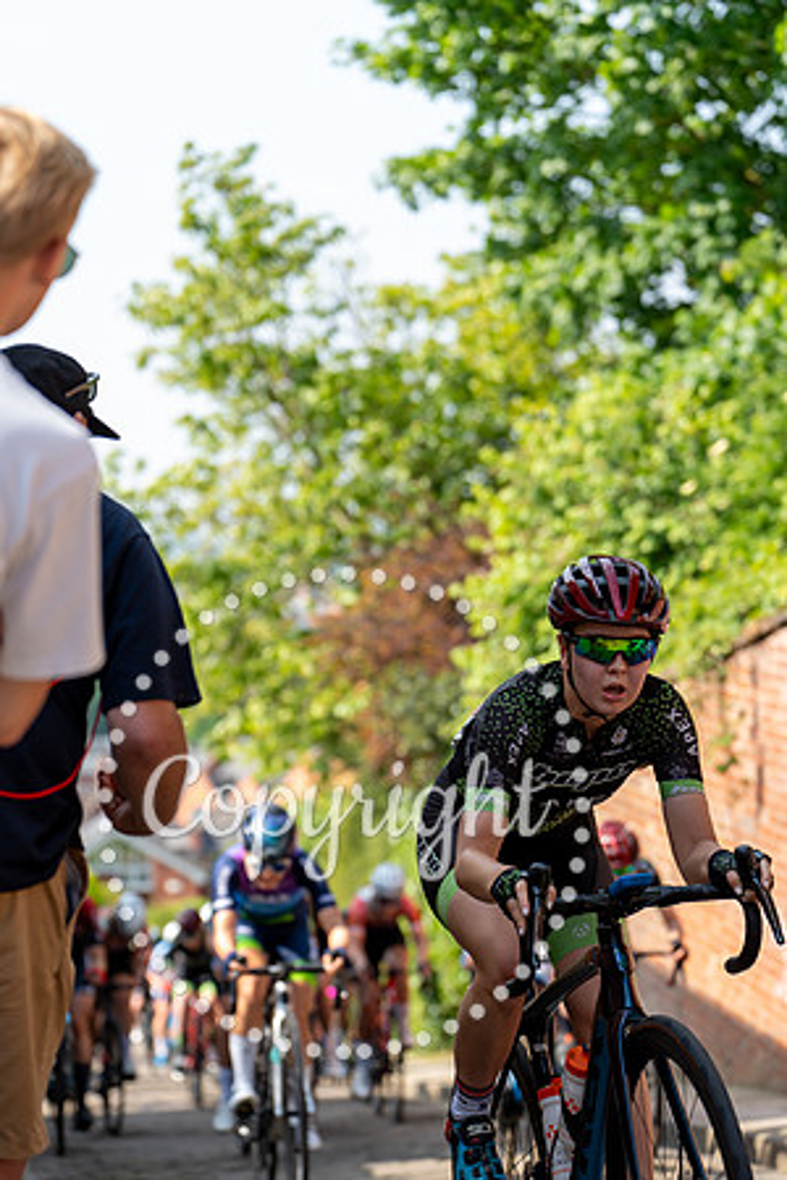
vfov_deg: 23.4
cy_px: 590
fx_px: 2853
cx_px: 394
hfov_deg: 15.7
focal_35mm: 87
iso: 200
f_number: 3.2
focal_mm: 87
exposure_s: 1/640
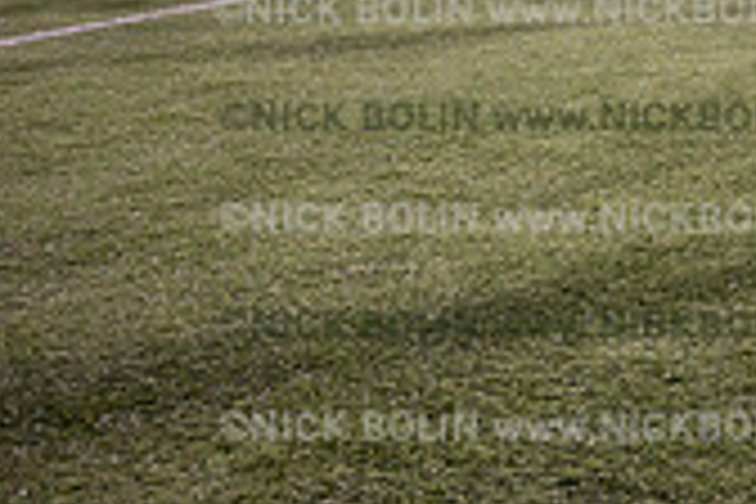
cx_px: 1269
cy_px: -198
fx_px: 1743
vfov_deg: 15.5
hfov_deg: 19.7
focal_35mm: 83
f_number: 4
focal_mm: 24
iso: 3200
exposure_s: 1/640
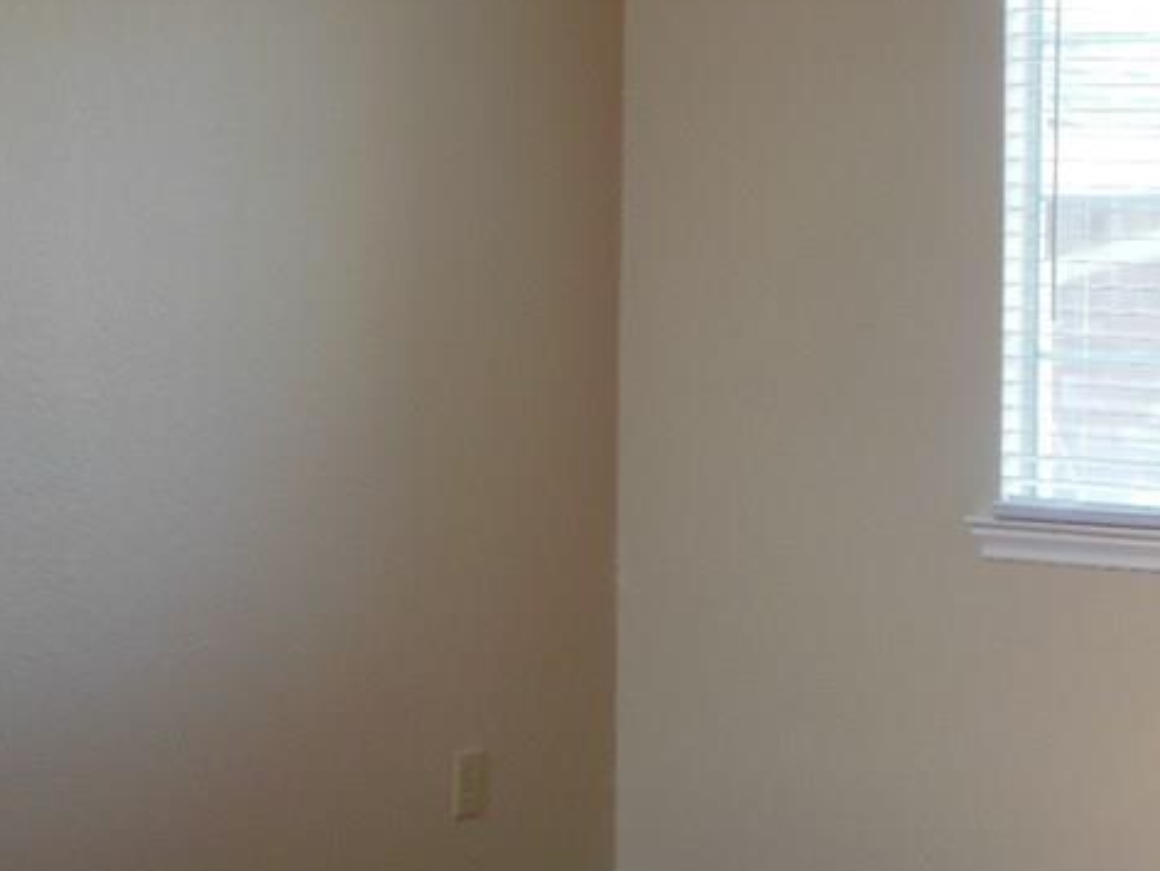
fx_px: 3117
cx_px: 895
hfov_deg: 20.9
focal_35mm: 93
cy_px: 299
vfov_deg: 15.9
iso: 125
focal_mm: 7.7
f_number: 3.8
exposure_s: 1/30
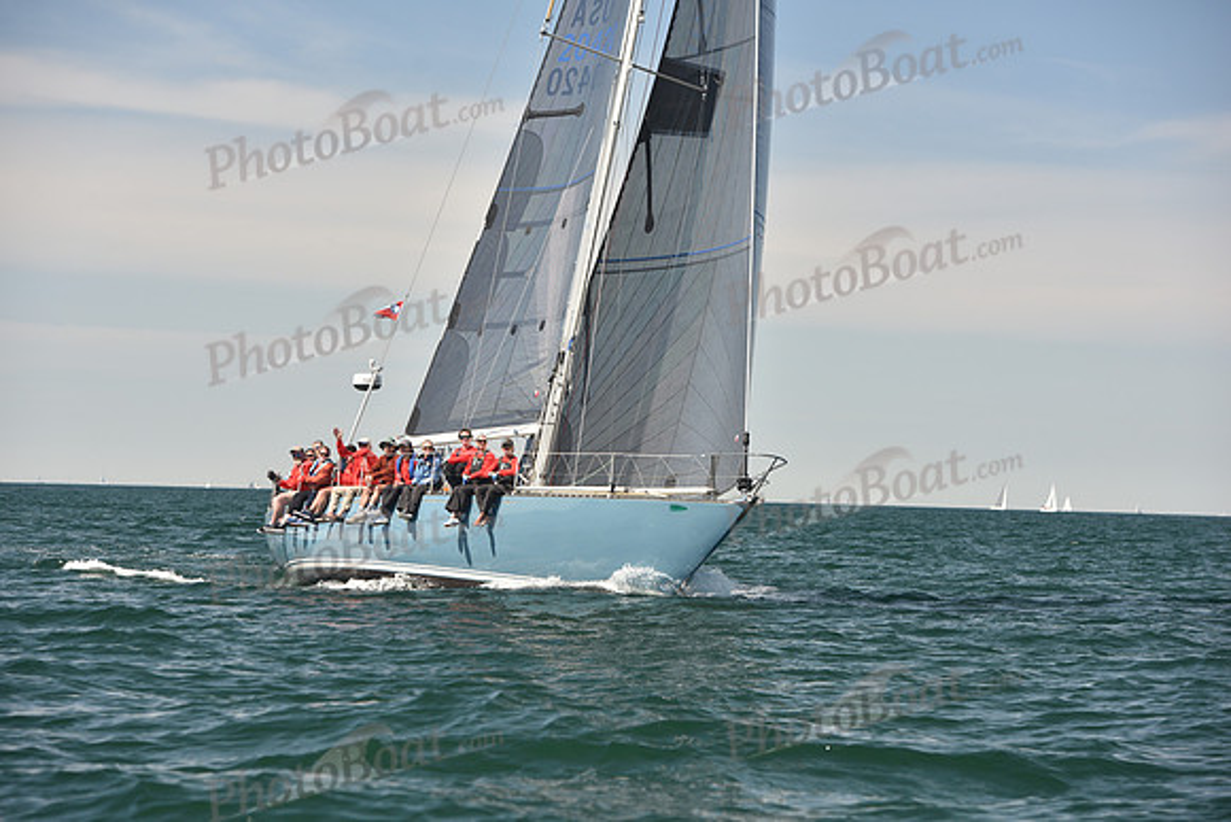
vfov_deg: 11.8
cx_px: 616
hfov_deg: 17.6
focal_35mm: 116
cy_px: 411
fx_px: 3967
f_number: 5
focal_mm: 116
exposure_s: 1/640
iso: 250
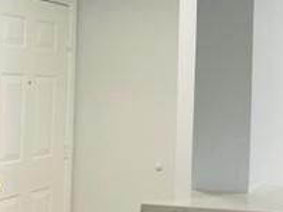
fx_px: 679
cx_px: 267
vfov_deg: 17.8
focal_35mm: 83
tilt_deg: +0.1
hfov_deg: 22.8
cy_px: 79
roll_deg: -0.5
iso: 80
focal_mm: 4.2
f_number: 1.6
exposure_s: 1/120
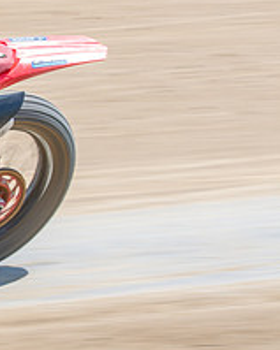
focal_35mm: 288
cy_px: 105
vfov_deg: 6.7
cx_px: -213
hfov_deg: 5.3
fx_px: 2986
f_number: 8
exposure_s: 1/160
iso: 200
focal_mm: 70
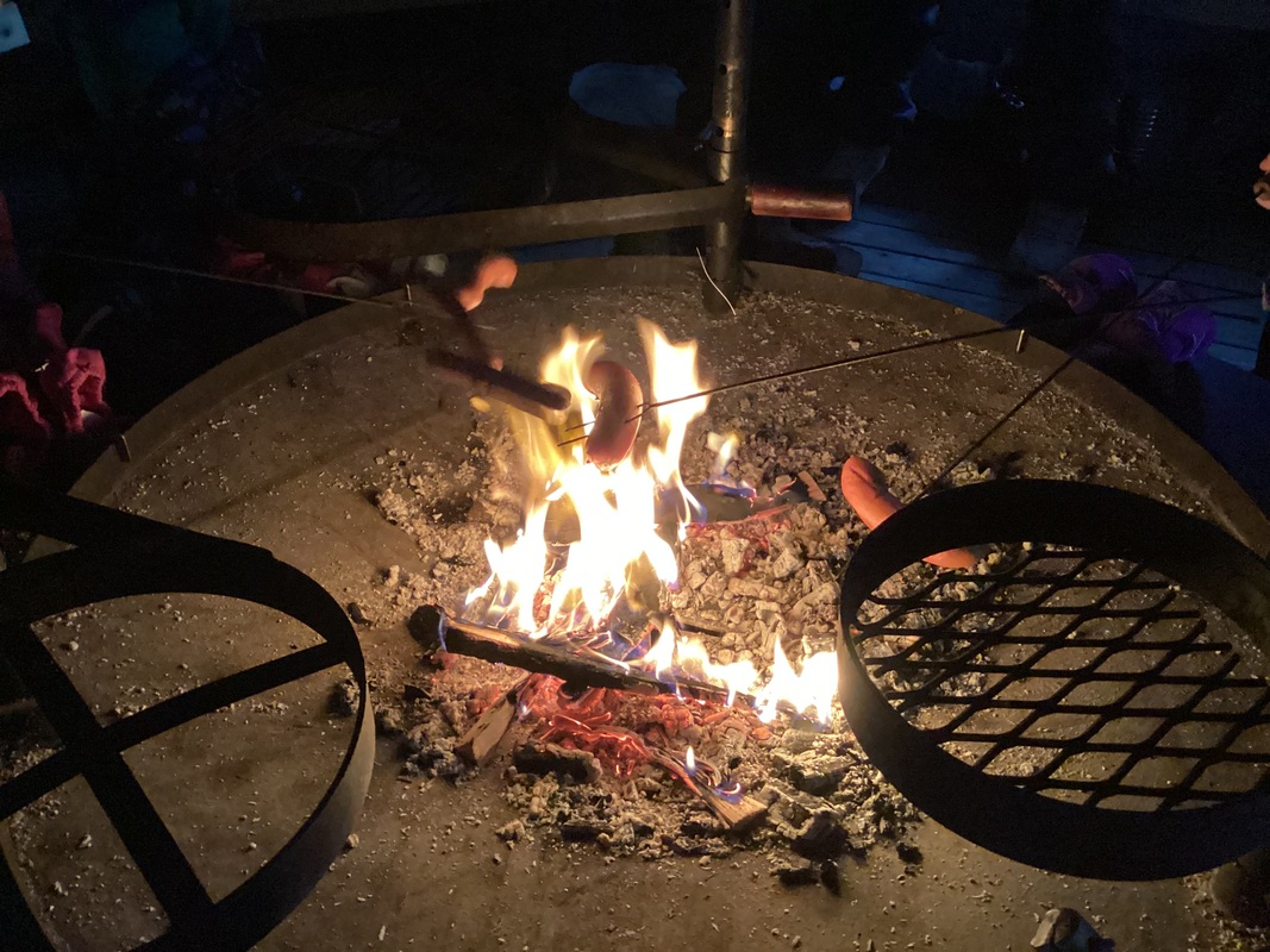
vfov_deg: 45.4
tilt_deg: -38.5
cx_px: 635
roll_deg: -0.8
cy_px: 476
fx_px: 1137
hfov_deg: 58.4
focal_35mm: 31
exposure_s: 1/25
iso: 500
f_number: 2.4
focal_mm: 3.3
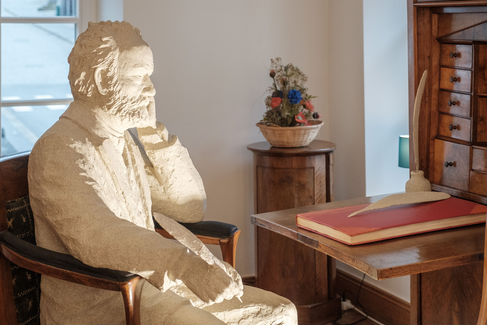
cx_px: 306
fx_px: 1015
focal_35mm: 75
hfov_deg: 26.9
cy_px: 115
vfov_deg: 18.1
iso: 1250
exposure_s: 1/180
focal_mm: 36.5
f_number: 3.2
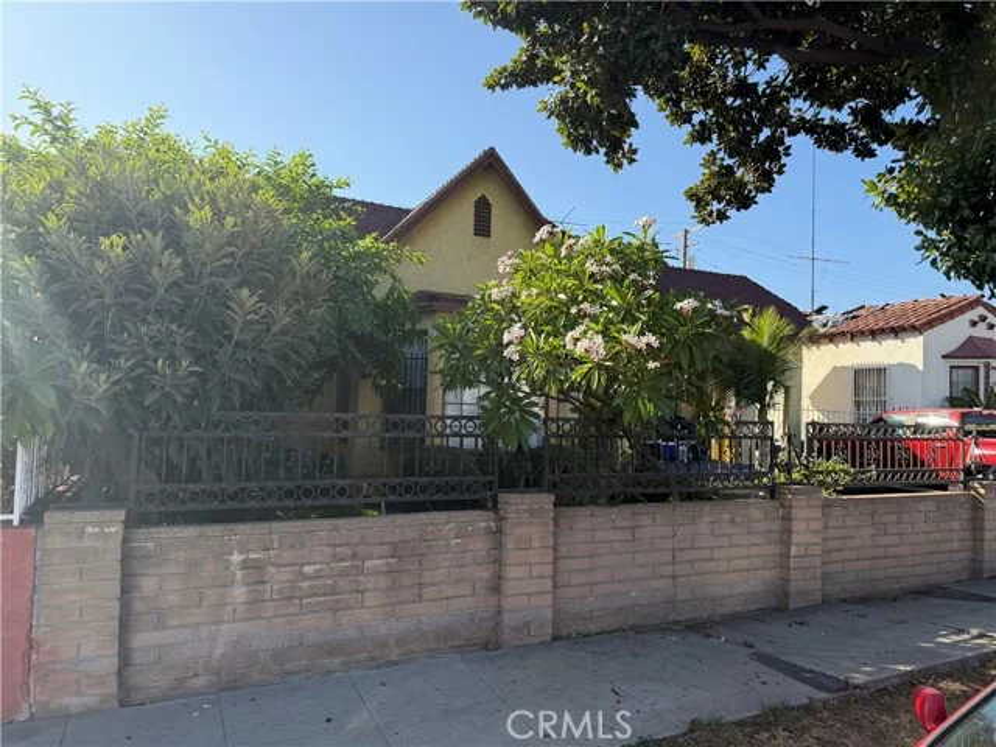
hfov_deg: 71.6
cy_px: 374
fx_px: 691
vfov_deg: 56.8
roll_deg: -1.4
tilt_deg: +2.8
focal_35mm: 24
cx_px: 498
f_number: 1.78
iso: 100
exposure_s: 1/3021
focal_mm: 6.76
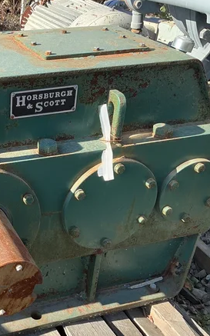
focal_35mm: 51
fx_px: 467
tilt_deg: -32.7
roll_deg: -4.5
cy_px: 203
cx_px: -6
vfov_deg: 39.4
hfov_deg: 24.1
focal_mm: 3
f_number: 1.8
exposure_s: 1/403
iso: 25
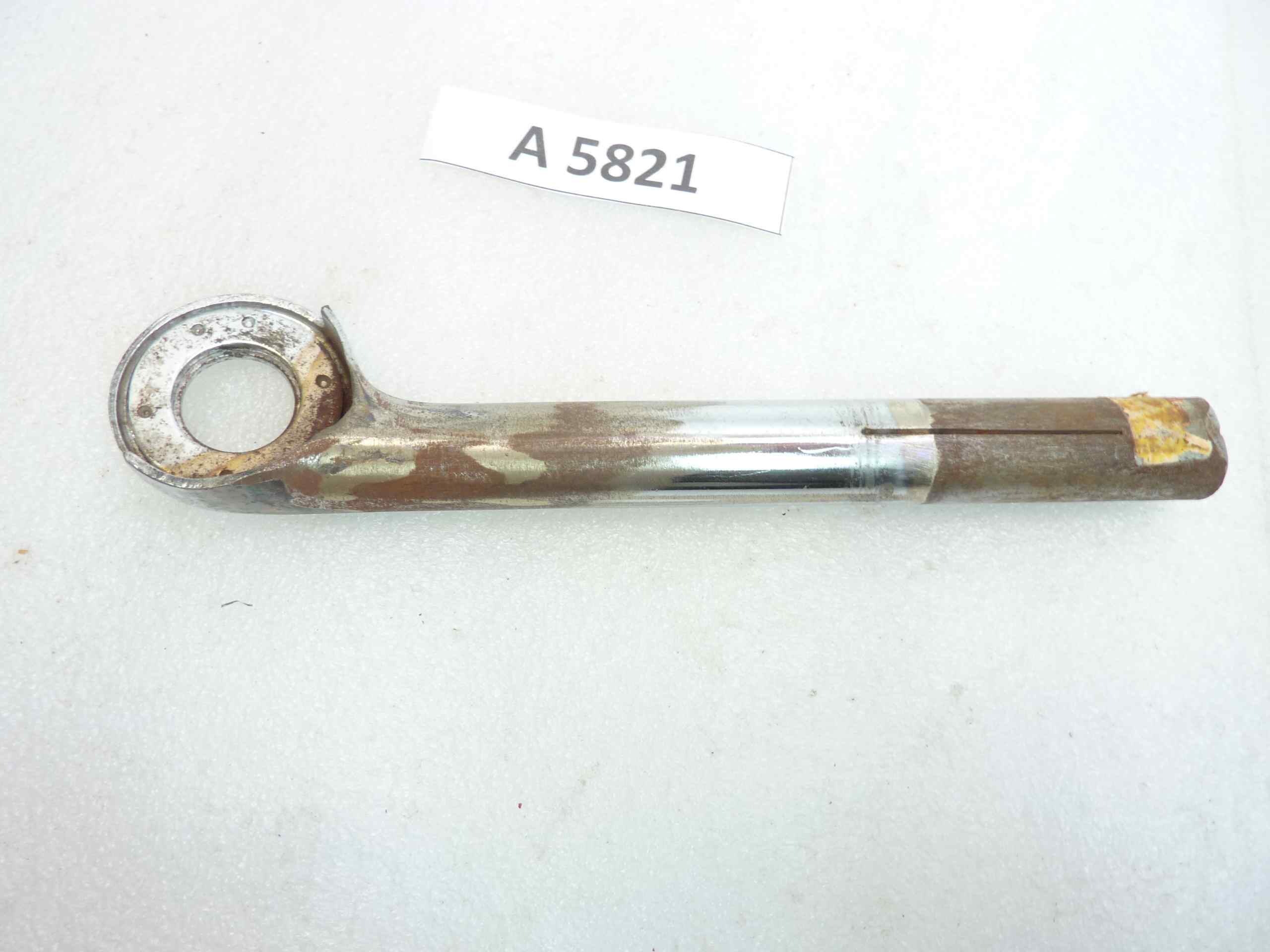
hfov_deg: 69.4
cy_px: 476
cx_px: 635
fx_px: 917
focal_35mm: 25
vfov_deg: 54.9
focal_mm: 4.1
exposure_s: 1/15
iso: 80
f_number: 3.3
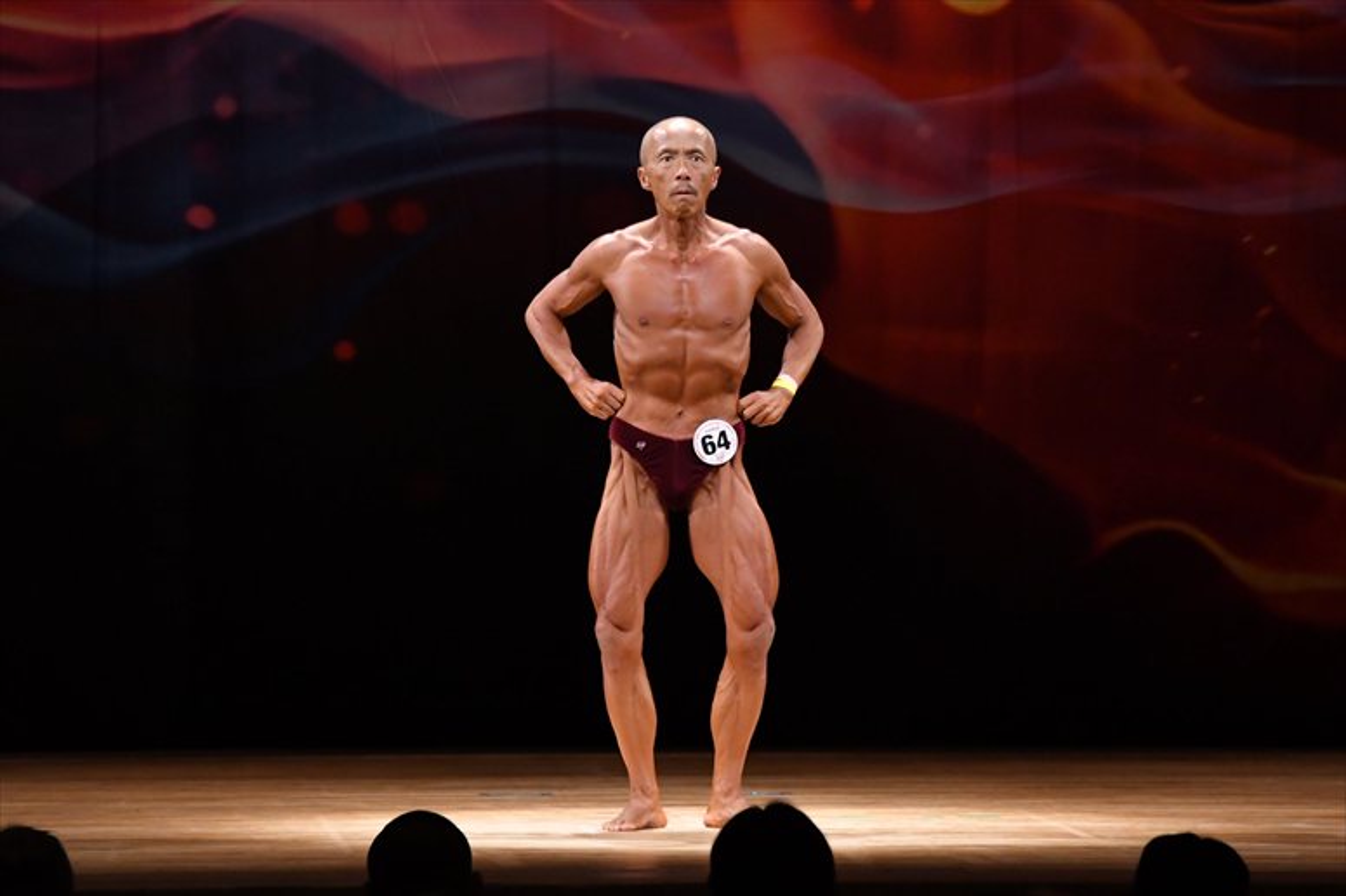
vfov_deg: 5.7
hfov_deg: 8.6
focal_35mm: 240
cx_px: 673
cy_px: 448
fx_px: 8969
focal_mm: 160
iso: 4000
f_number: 5.6
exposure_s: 1/400
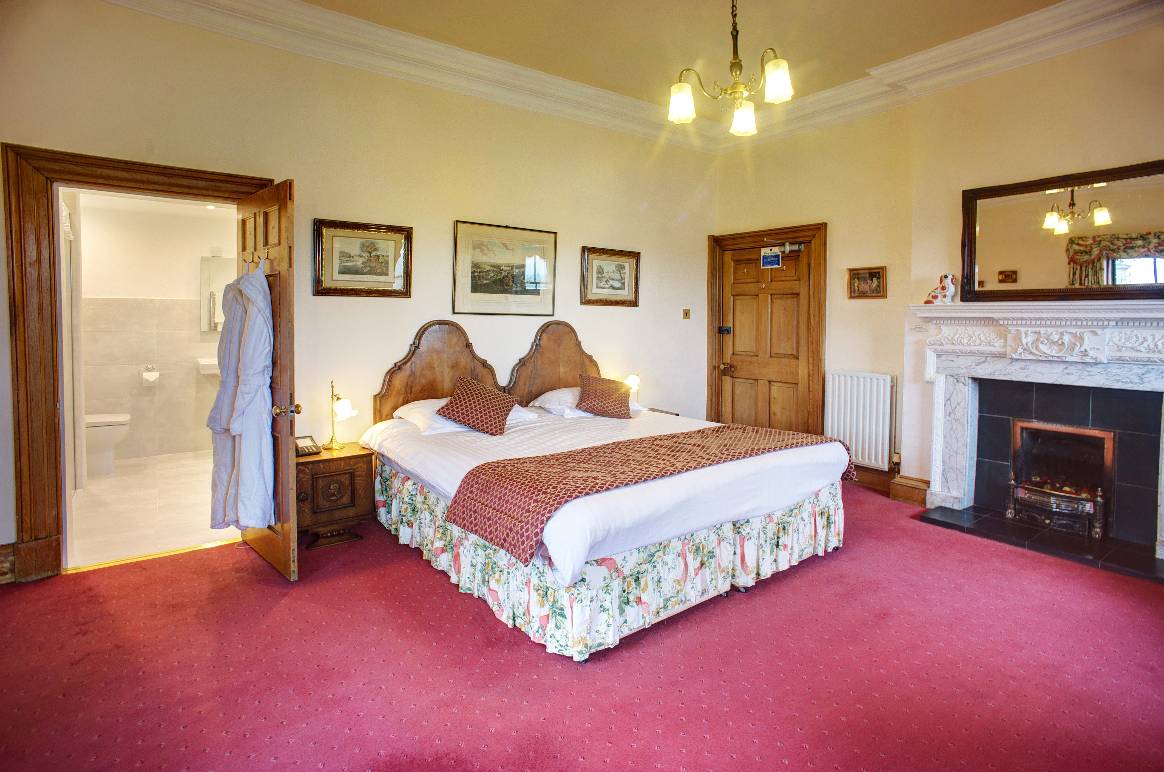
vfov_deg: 67.2
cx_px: 582
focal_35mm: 18
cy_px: 386
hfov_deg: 90.1
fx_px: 581
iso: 200
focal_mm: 18
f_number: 5.6
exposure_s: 1/3.33
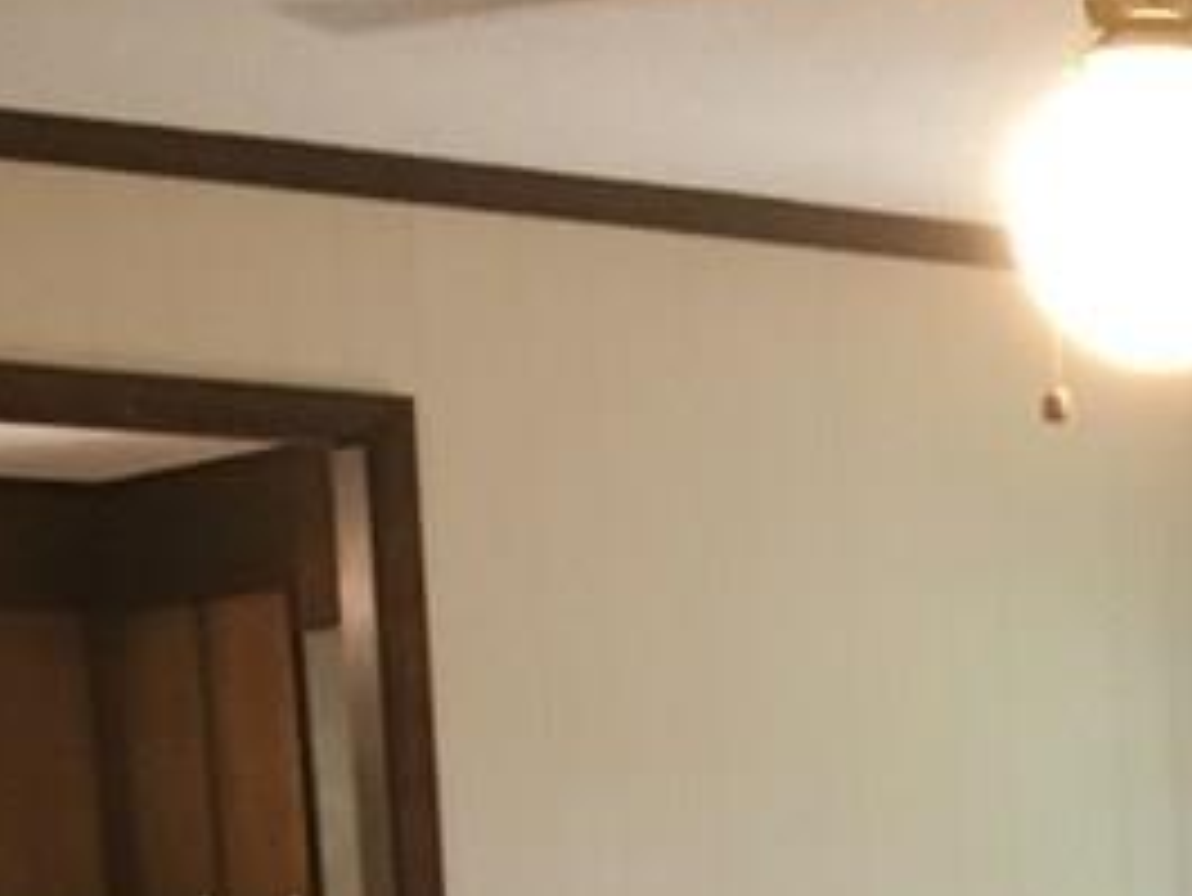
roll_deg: +0.0
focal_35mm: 112
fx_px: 3858
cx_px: 1637
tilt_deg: -9.7
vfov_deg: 12.2
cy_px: 1603
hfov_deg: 16.4
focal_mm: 4.15
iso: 200
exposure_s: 1/24
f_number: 2.2
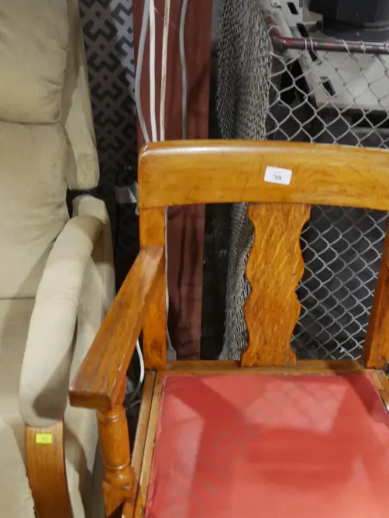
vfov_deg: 40.2
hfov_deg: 31.1
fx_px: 688
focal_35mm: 46
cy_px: 382
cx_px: 279
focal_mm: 15
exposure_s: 1/60
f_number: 3.6
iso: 1000
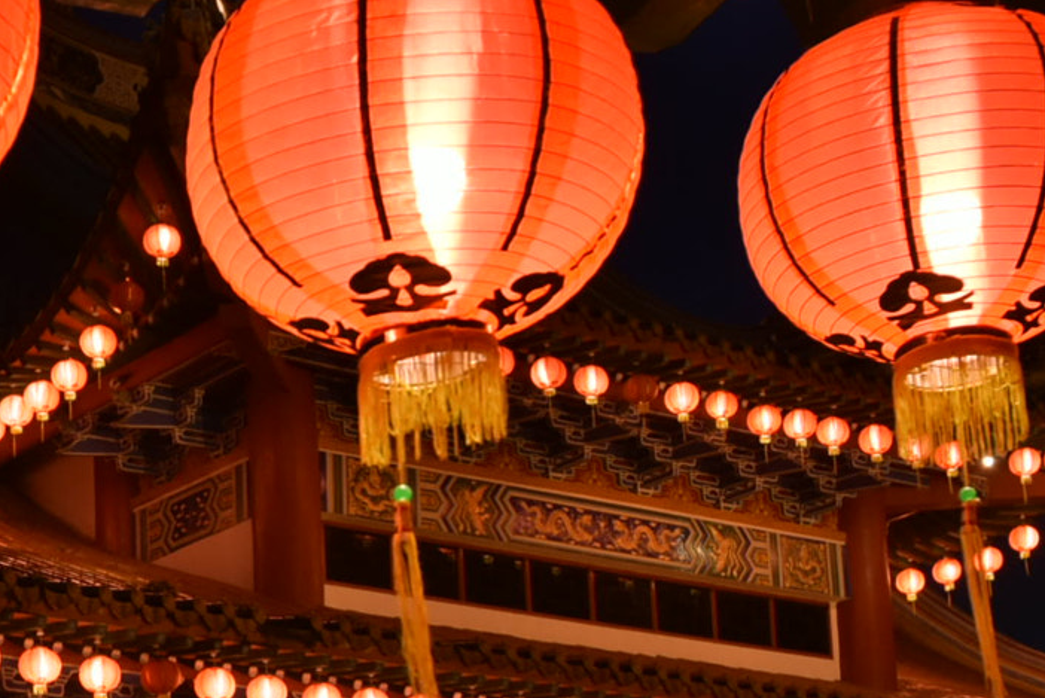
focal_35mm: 105
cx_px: 261
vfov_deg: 12.8
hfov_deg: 19.3
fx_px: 3050
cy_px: 828
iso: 800
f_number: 6.3
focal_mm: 24
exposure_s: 1/40
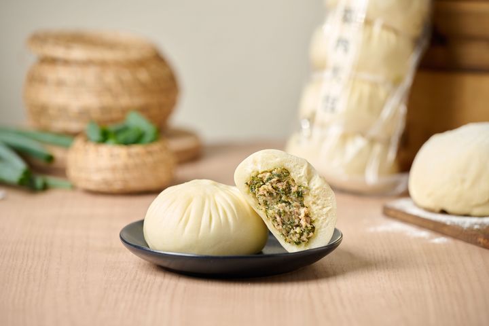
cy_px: 163
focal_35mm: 200
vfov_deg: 6.9
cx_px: 244
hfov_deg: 10.3
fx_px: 2716
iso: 125
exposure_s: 1/100
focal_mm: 200
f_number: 4
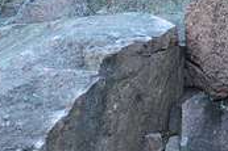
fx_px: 683
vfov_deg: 12.6
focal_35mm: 108
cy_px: 129
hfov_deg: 18.5
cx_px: 1
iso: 2500
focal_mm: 26
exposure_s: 1/25
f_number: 7.1
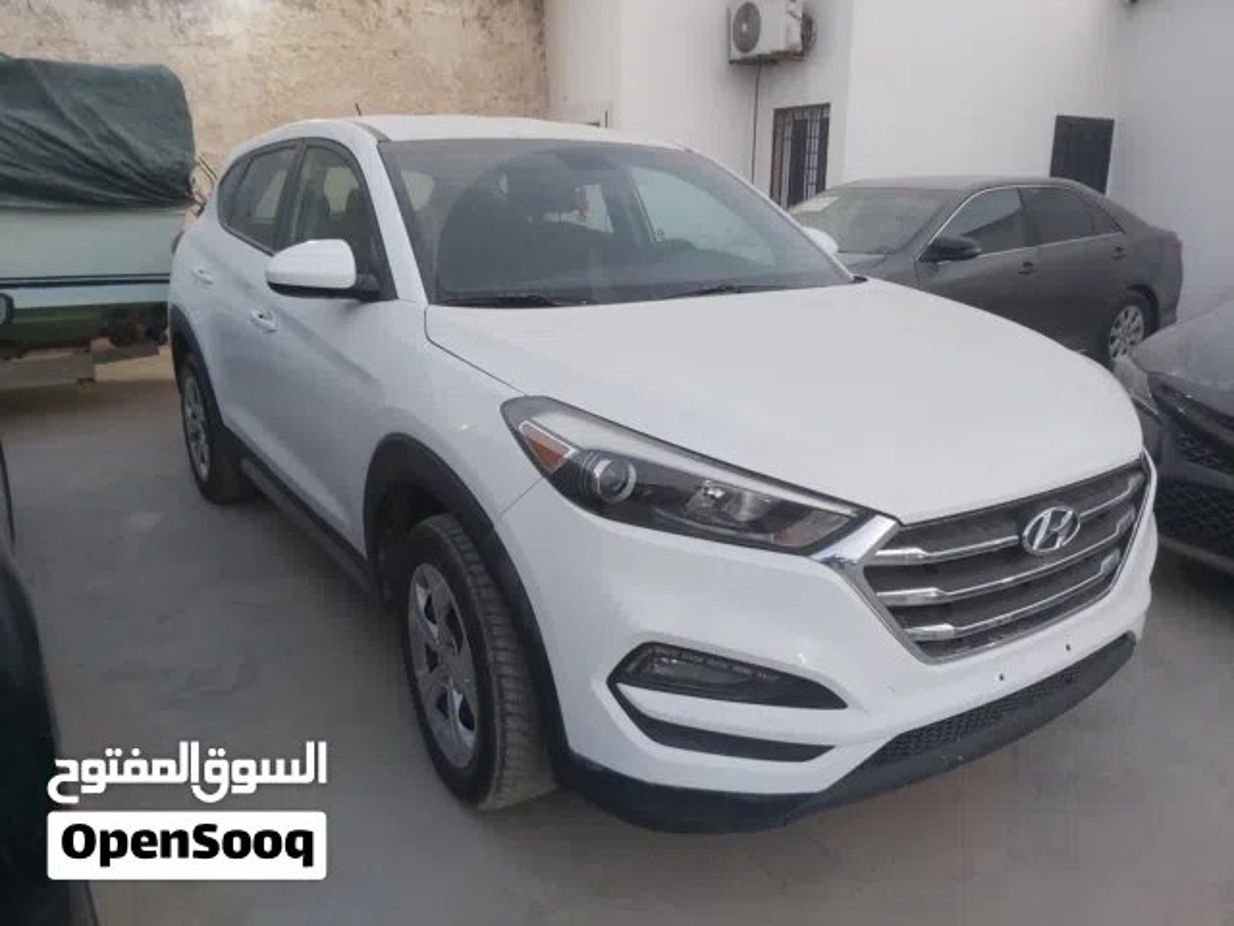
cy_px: 463
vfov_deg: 53.1
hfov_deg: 67.3
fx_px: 927
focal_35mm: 26
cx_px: 617
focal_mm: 3.92
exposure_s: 1/100
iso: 100
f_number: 1.7
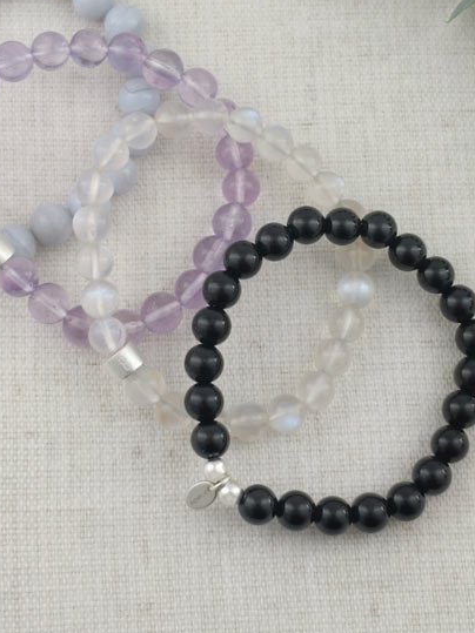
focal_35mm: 89
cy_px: 234
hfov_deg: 16.6
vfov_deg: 22.0
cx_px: 185
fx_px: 1629
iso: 72
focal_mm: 6.54
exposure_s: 1/667
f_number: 16
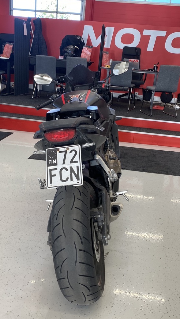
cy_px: 159
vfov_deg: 51.6
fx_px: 331
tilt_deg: -15.5
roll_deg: -3.8
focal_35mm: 39
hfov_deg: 30.4
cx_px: 85
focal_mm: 4.25
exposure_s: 1/100
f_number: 1.8
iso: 80
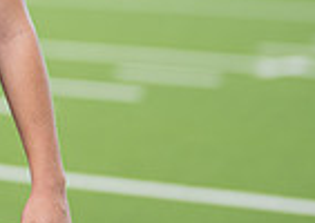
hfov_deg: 8.0
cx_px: -104
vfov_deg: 5.7
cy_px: -90
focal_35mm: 250
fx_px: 2231
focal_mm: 50
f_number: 1.2
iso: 100
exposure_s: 1/1600
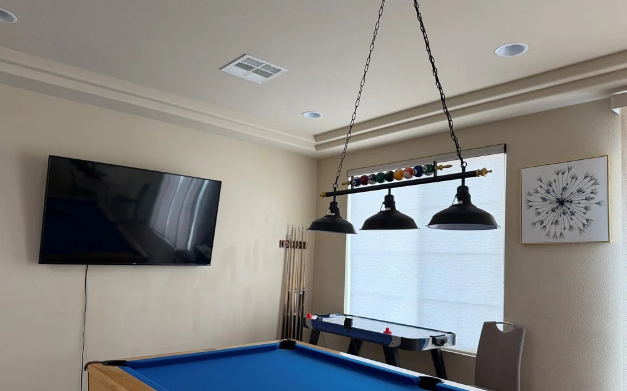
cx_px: 307
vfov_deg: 47.4
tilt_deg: +2.1
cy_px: 231
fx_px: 444
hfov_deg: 70.4
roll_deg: -2.3
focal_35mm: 26
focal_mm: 6.76
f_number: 1.78
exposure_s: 1/120
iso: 200
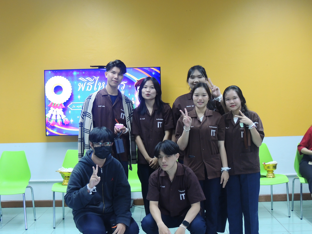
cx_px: 156
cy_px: 117
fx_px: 496
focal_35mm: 55
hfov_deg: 34.9
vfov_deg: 26.6
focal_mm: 9.8
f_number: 3.7
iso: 400
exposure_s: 1/15
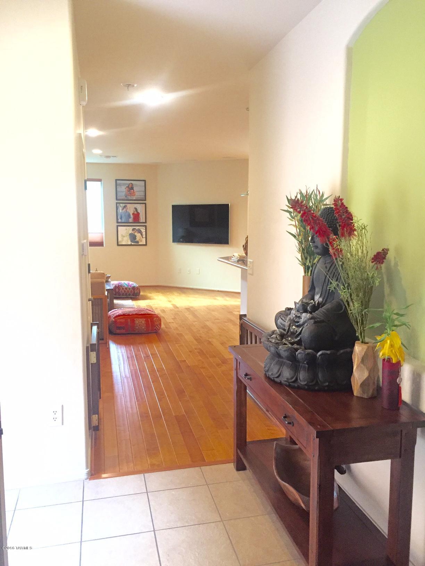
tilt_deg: -5.4
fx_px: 475
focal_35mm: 29
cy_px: 283
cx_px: 212
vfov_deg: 61.7
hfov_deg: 48.2
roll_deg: +0.0
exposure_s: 1/30
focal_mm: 4.15
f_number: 2.2
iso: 160
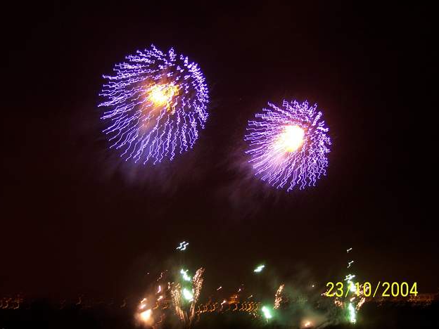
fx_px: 495
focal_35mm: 39
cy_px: 163
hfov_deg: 47.9
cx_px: 217
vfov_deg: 36.8
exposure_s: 1/2
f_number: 2.8
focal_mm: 8
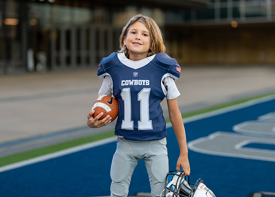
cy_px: 80
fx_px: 528
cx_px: 141
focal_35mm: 68
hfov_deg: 29.2
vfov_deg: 21.0
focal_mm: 50
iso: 100
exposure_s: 1/400
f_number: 1.2
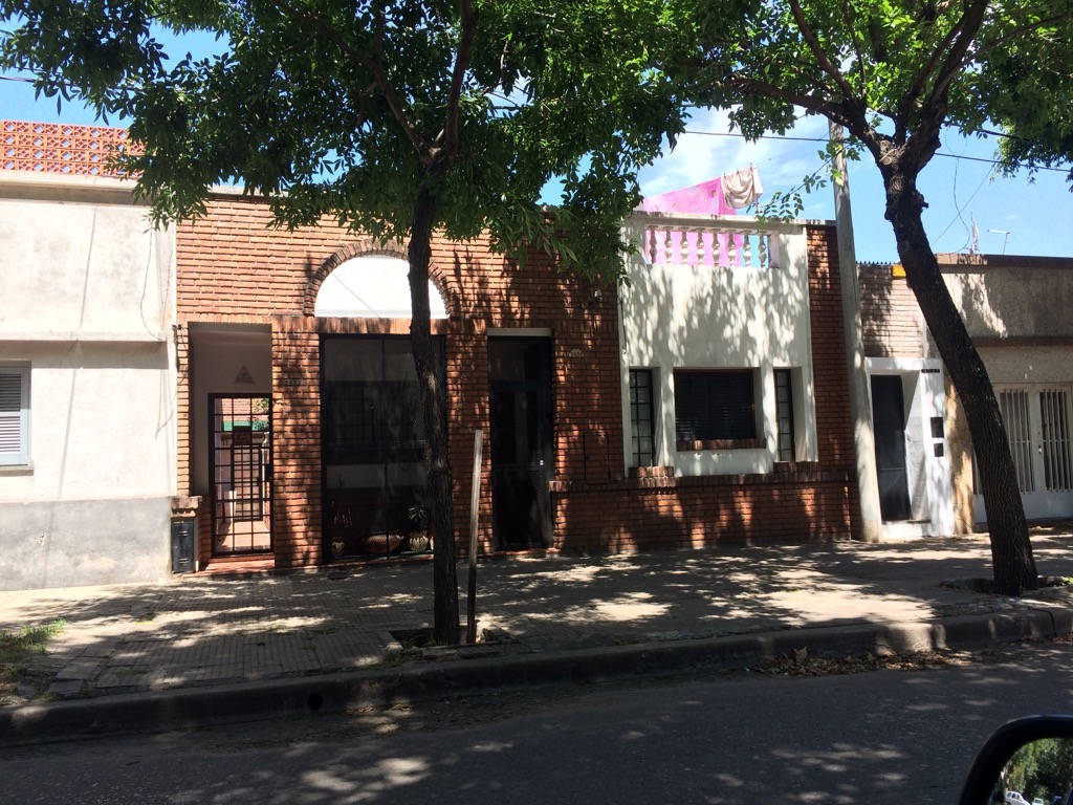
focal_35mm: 29
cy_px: 402
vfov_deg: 48.2
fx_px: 899
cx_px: 536
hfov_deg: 61.7
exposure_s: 1/631
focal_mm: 4.15
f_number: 2.2
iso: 32
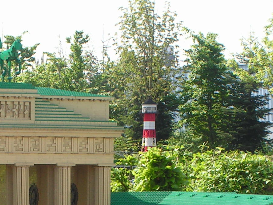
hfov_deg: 9.6
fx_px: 1617
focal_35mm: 205
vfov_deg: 7.2
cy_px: 215
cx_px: 48
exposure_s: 1/125
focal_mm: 13.4
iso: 50
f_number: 5.6
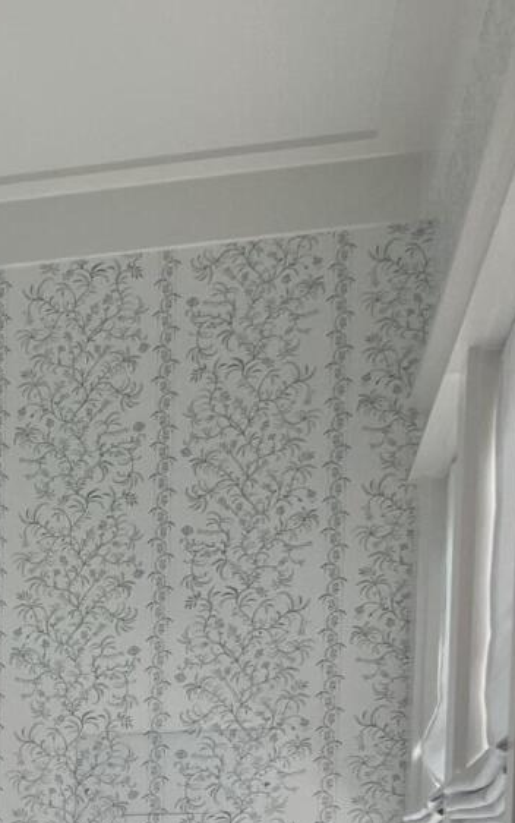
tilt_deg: -4.7
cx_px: -557
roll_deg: +0.4
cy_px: 1160
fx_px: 2197
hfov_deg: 11.8
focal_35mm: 98
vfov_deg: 19.1
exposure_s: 1/120
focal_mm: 4.2
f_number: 1.6
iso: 40
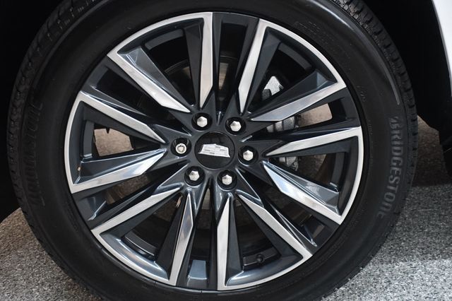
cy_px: 150
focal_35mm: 67
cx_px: 226
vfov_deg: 20.3
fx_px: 841
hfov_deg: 30.1
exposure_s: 1/60
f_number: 4.5
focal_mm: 45
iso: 3200
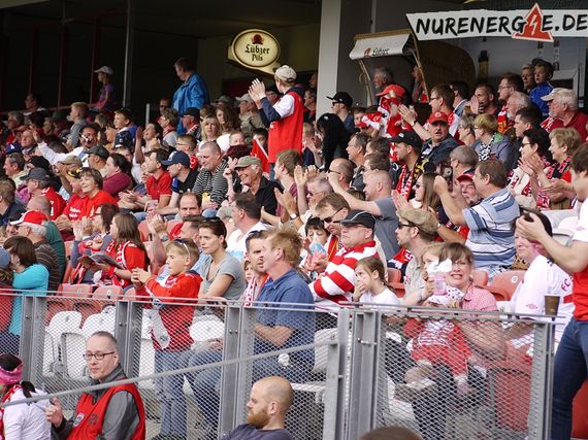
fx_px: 2445
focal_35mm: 144
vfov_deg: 10.3
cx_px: 294
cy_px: 220
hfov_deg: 13.7
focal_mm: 72
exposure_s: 1/160
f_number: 4.3
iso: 100
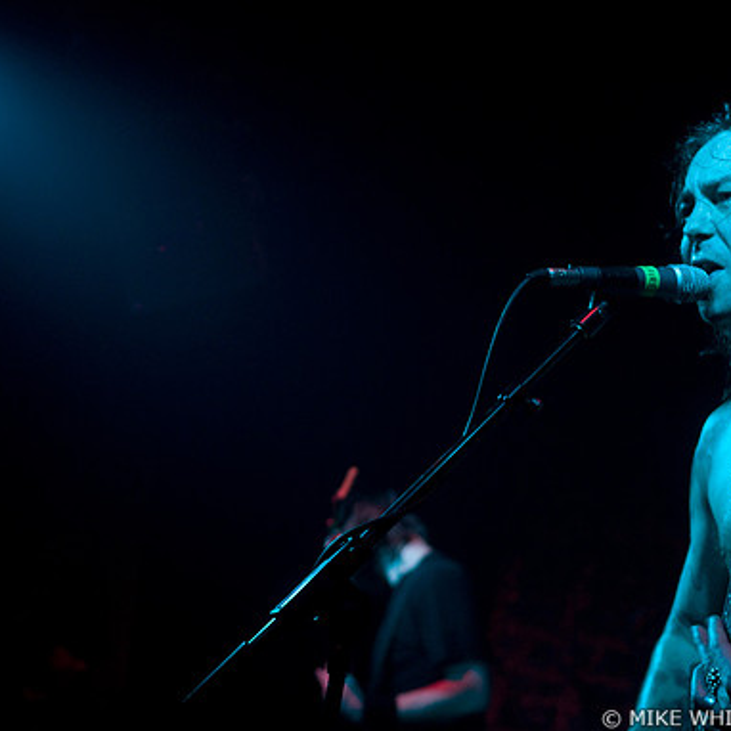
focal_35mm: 68
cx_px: 471
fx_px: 1616
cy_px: 366
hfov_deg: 25.4
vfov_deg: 25.5
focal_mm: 35
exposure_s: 1/80
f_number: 2.8
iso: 1250
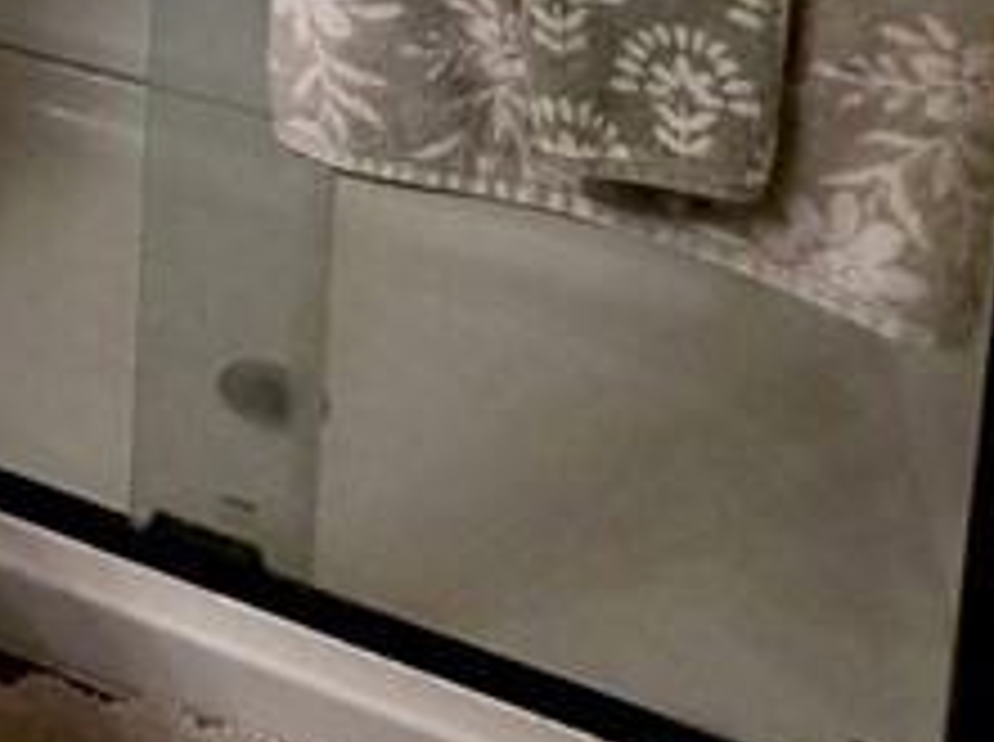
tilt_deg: -7.5
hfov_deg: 24.6
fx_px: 1863
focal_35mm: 65
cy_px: -706
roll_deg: +0.2
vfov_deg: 17.1
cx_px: -405
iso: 320
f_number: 2.2
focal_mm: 2.22
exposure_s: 1/120
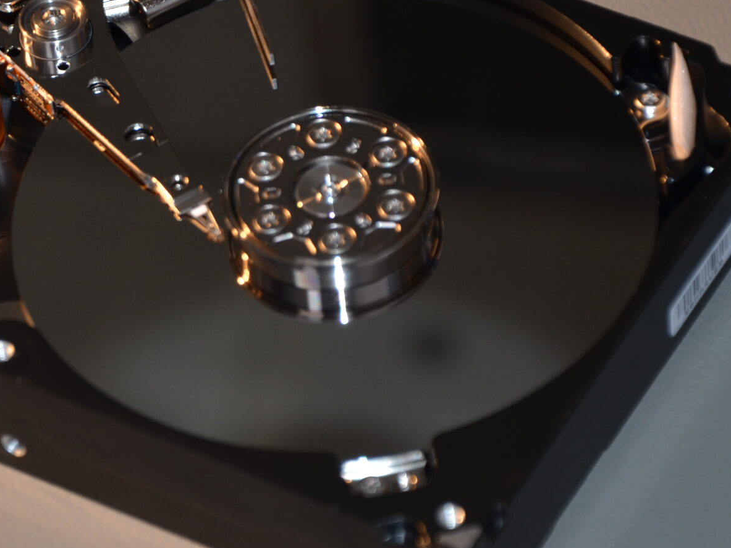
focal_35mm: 327
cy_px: 192
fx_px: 6905
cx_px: 234
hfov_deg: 6.1
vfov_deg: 4.5
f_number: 5.6
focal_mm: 105
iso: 200
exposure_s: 1/30
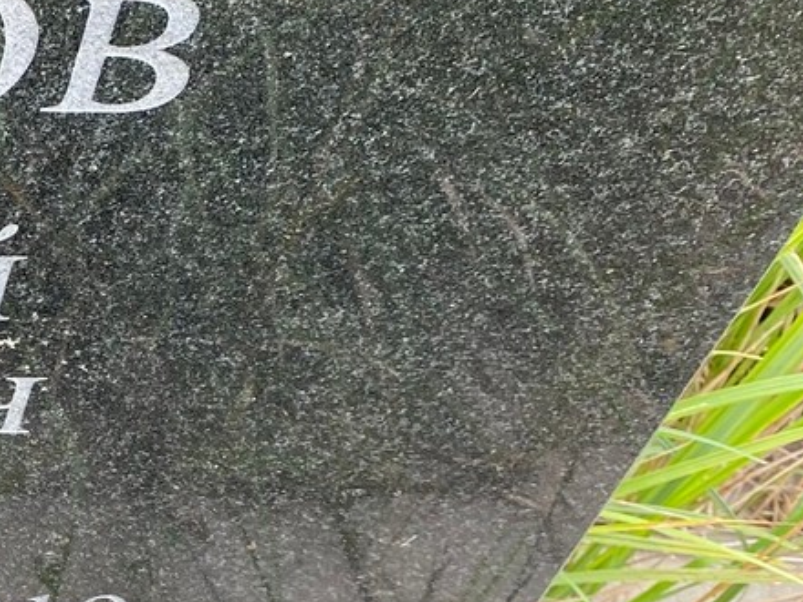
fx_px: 1972
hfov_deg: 19.5
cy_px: 469
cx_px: -454
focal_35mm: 85
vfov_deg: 17.2
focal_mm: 4.25
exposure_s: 1/121
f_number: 1.8
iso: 32
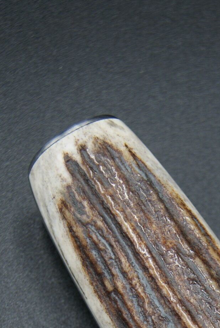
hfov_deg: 9.3
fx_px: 1337
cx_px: 249
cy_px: 434
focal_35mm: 146
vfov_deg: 13.5
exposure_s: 1/60
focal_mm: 35
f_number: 4.5
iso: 100
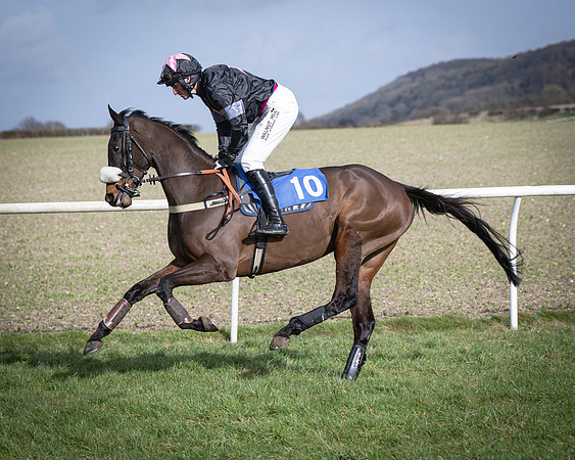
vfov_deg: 9.8
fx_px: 2681
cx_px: 237
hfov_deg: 12.2
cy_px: 248
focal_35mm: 158
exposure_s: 1/2000
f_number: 4
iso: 200
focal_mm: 94
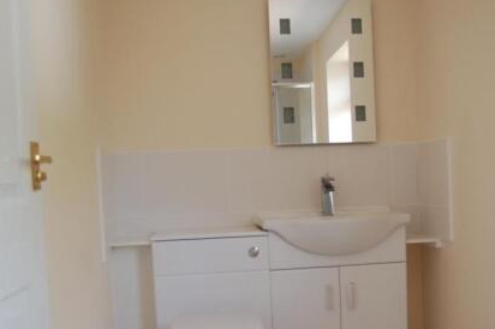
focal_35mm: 43
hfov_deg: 45.3
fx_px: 591
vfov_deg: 30.9
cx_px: 291
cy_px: 225
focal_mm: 18
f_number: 5
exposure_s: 1/100
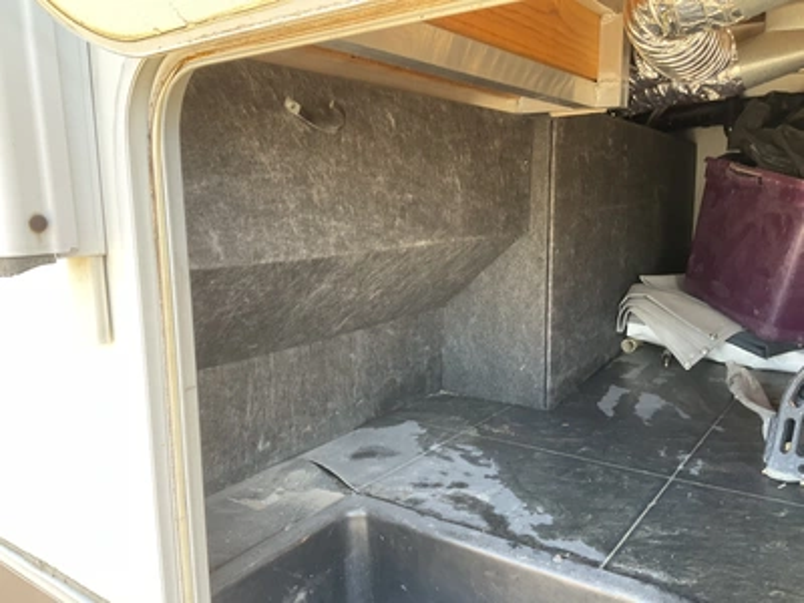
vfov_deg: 48.2
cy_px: 302
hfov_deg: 61.7
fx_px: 674
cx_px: 402
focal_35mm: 29
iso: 64
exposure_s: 1/93
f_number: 1.8
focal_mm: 3
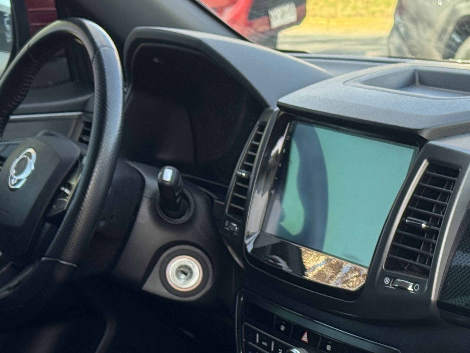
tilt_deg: -16.8
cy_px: 356
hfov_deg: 17.9
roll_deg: +3.2
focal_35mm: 108
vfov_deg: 13.5
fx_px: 1466
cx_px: 445
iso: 80
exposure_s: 1/144
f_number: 1.78
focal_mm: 6.76
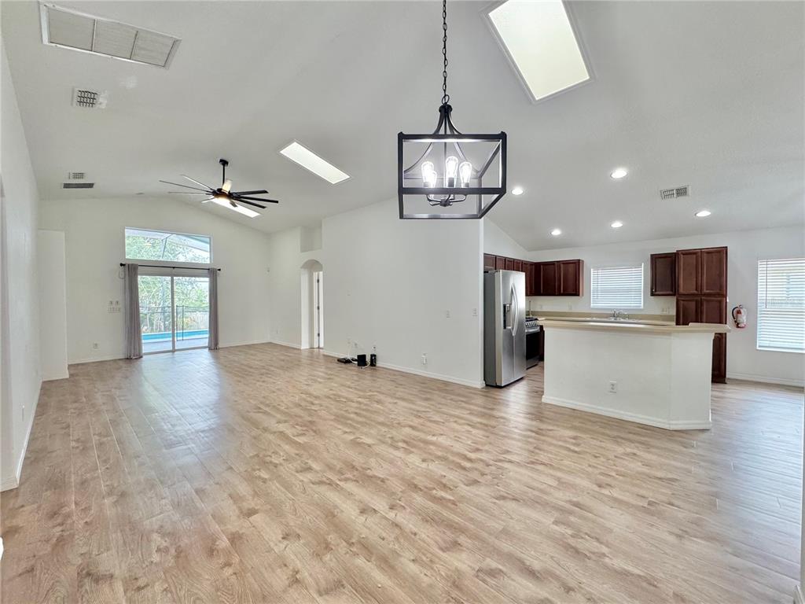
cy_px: 302
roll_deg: +0.2
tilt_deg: -0.9
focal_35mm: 14
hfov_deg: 102.1
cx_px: 402
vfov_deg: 85.7
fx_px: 326
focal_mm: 2.22
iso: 250
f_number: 2.2
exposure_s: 1/120
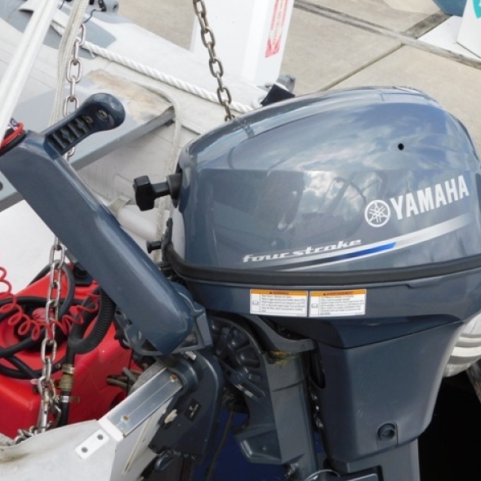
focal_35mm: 54
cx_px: 295
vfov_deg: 31.6
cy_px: 237
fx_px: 849
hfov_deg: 31.5
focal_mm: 8
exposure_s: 1/400
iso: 125
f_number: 3.7
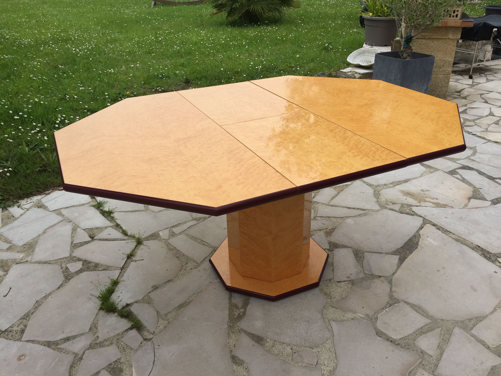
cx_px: 250
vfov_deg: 48.2
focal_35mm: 29
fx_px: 420
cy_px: 188
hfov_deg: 61.7
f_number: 2.2
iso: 32
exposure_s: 1/1276
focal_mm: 4.15
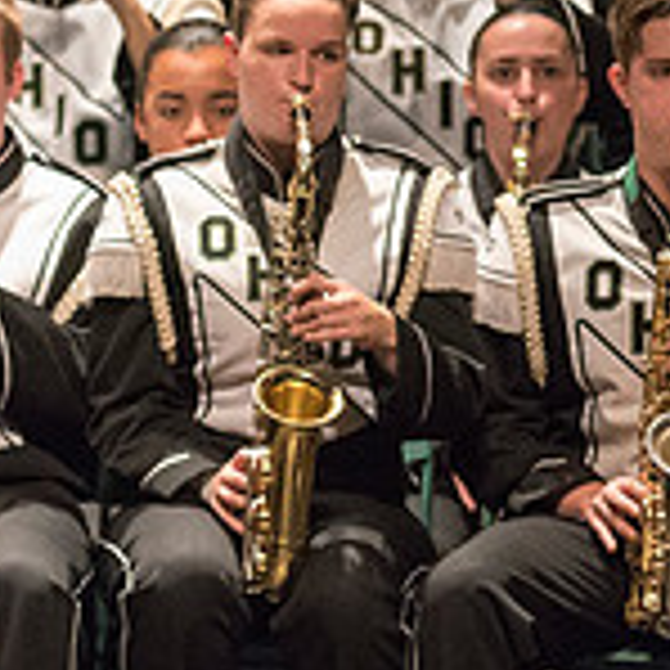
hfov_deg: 1.8
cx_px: -454
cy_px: 182
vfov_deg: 1.8
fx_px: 21745
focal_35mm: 993
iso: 4000
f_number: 2.8
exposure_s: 1/500
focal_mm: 300
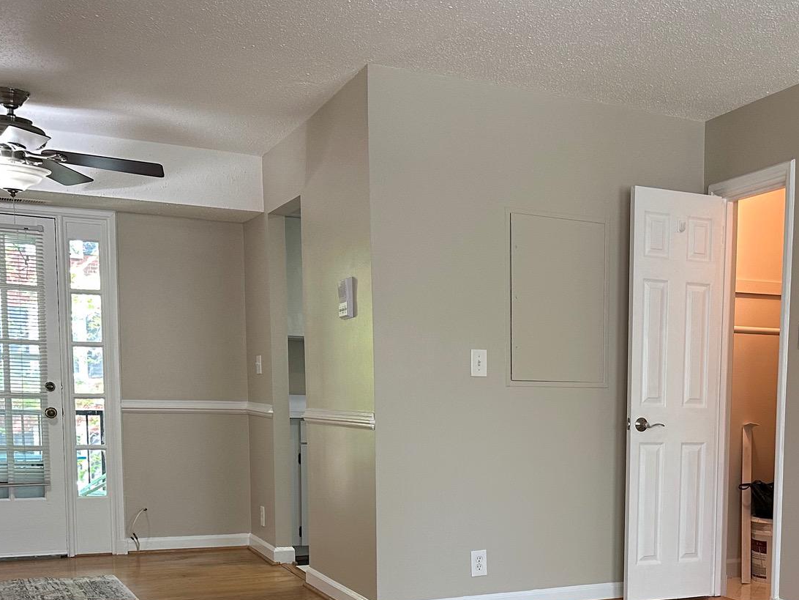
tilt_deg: -6.1
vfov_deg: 30.9
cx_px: 615
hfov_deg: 40.7
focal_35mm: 45
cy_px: 525
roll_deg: -0.8
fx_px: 1039
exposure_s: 1/67
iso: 250
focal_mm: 6.86
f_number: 1.78
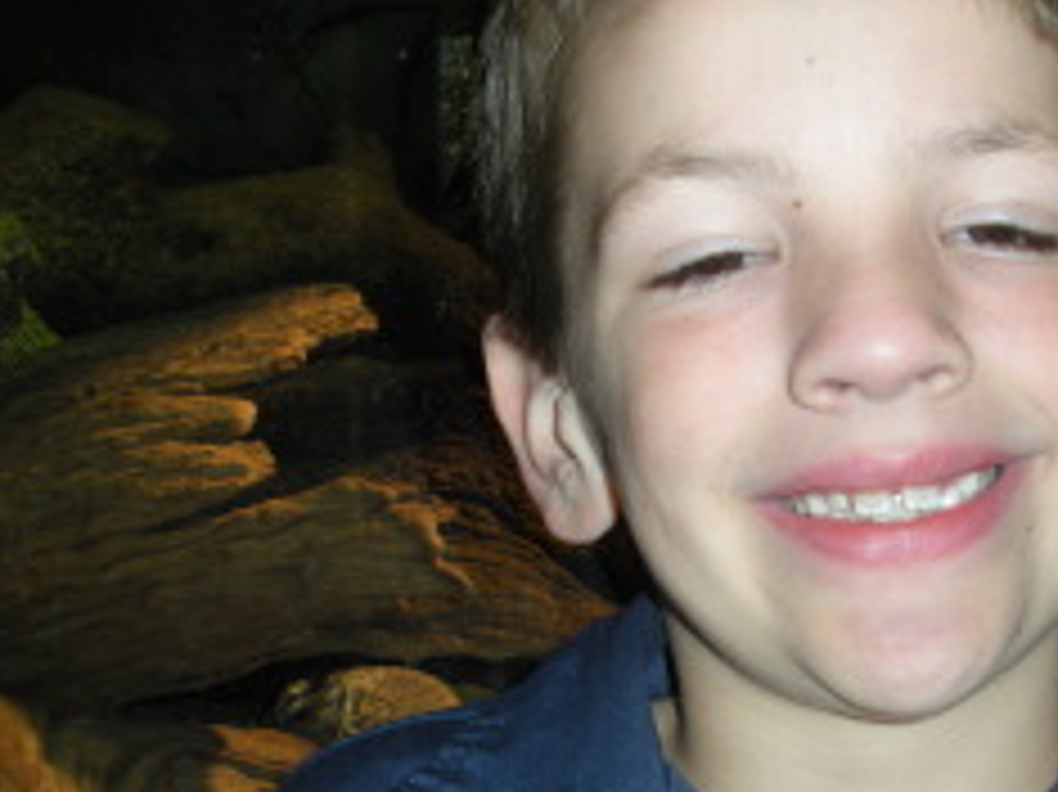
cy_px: 612
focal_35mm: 70
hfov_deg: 26.8
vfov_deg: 20.8
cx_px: 954
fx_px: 2138
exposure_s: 1/60
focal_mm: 6.3
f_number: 3.5
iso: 64
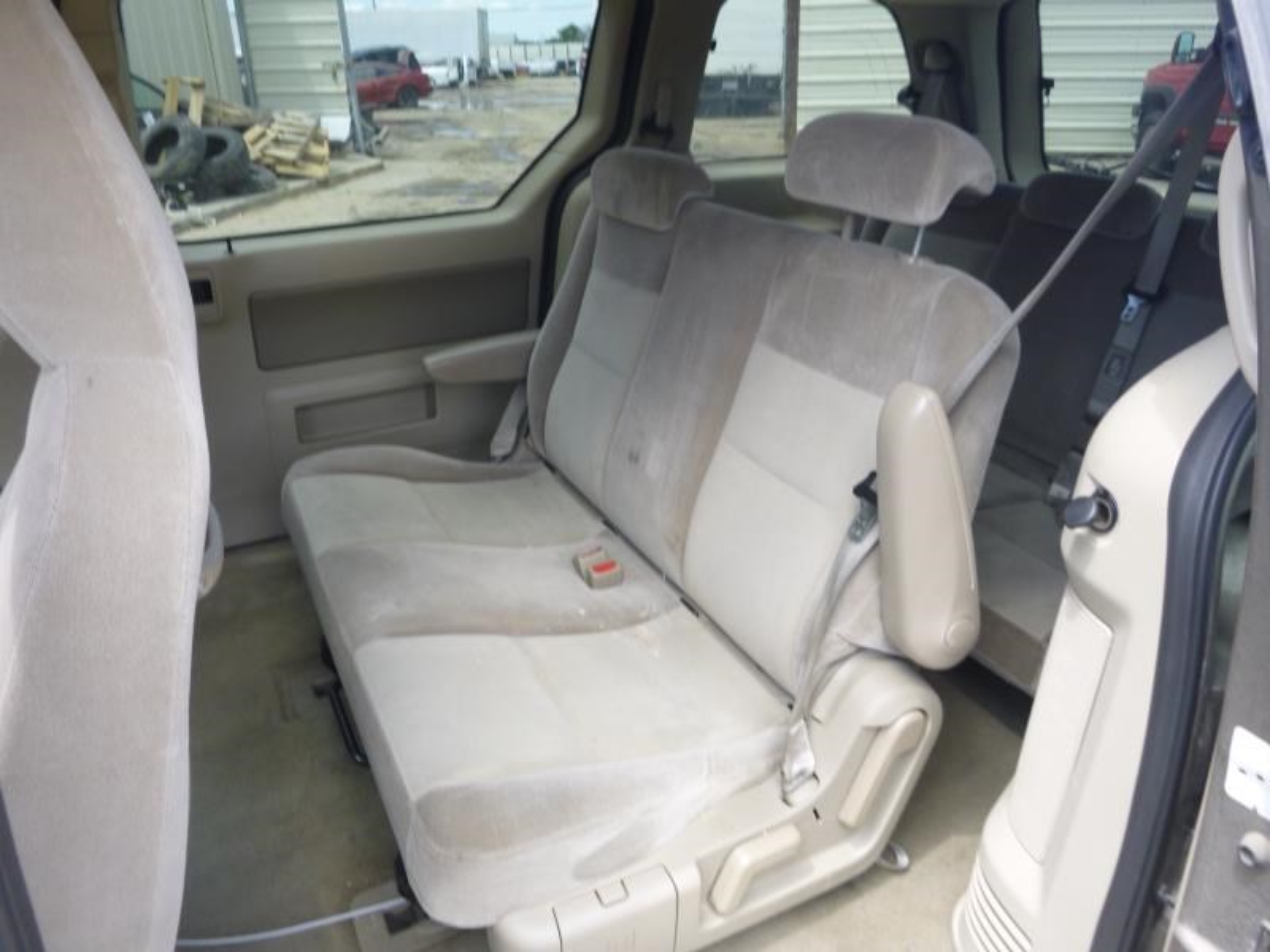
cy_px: 476
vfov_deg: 54.9
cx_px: 635
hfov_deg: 69.4
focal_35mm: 25
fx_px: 917
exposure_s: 1/60
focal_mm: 4.5
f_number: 3.9
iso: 125
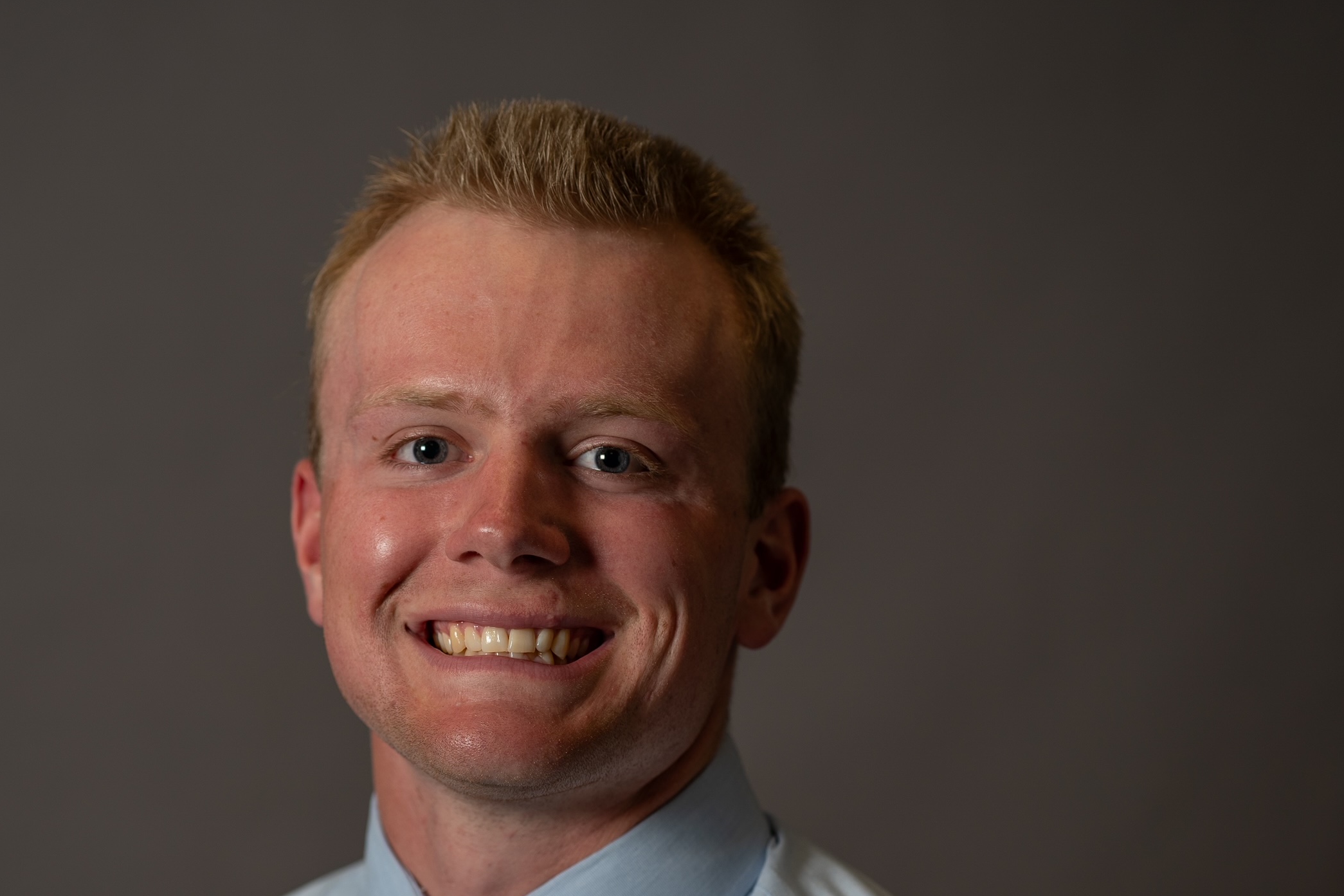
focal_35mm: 122
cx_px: 511
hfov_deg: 16.8
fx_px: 4554
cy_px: 619
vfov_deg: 11.2
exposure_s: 1/200
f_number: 2.8
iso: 100
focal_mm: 85
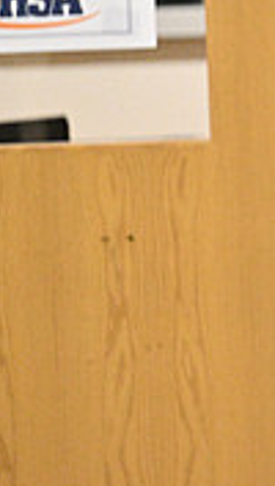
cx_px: 745
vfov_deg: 3.1
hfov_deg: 1.8
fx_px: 8850
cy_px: 114
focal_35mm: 685
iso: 6400
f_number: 2.8
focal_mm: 200
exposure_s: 1/500
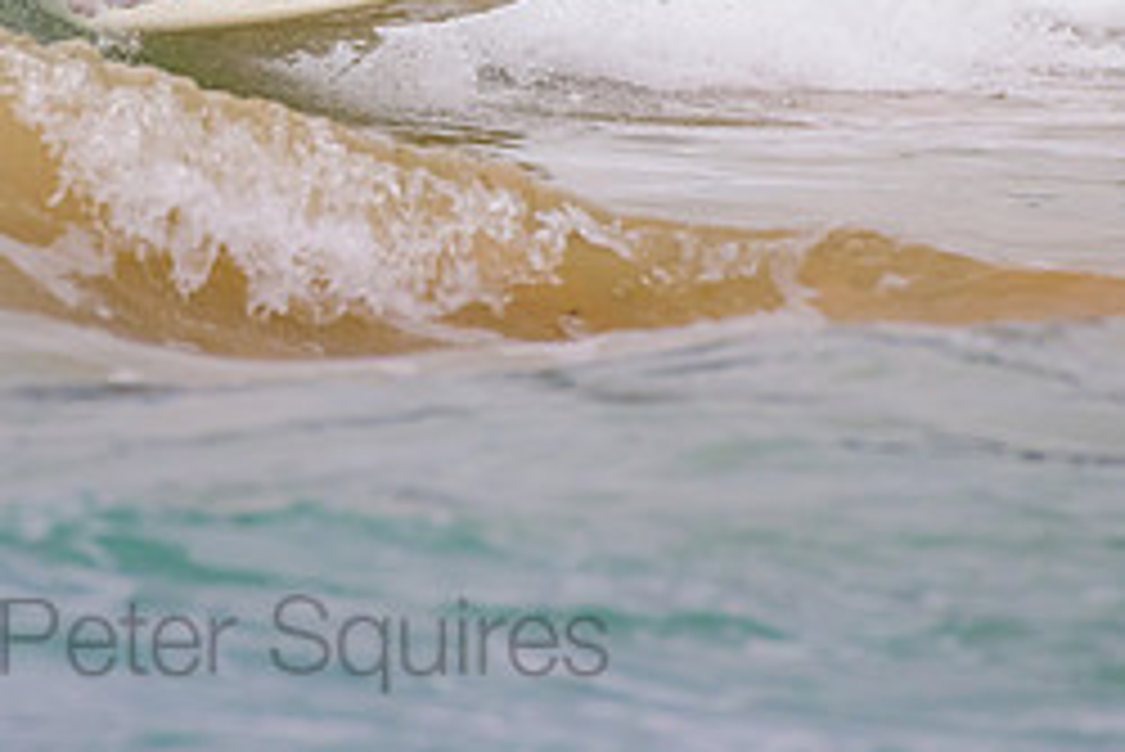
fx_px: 44461
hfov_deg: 1.4
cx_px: 427
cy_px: -302
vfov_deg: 1.0
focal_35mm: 1422
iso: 360
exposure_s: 1/800
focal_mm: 500
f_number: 5.6
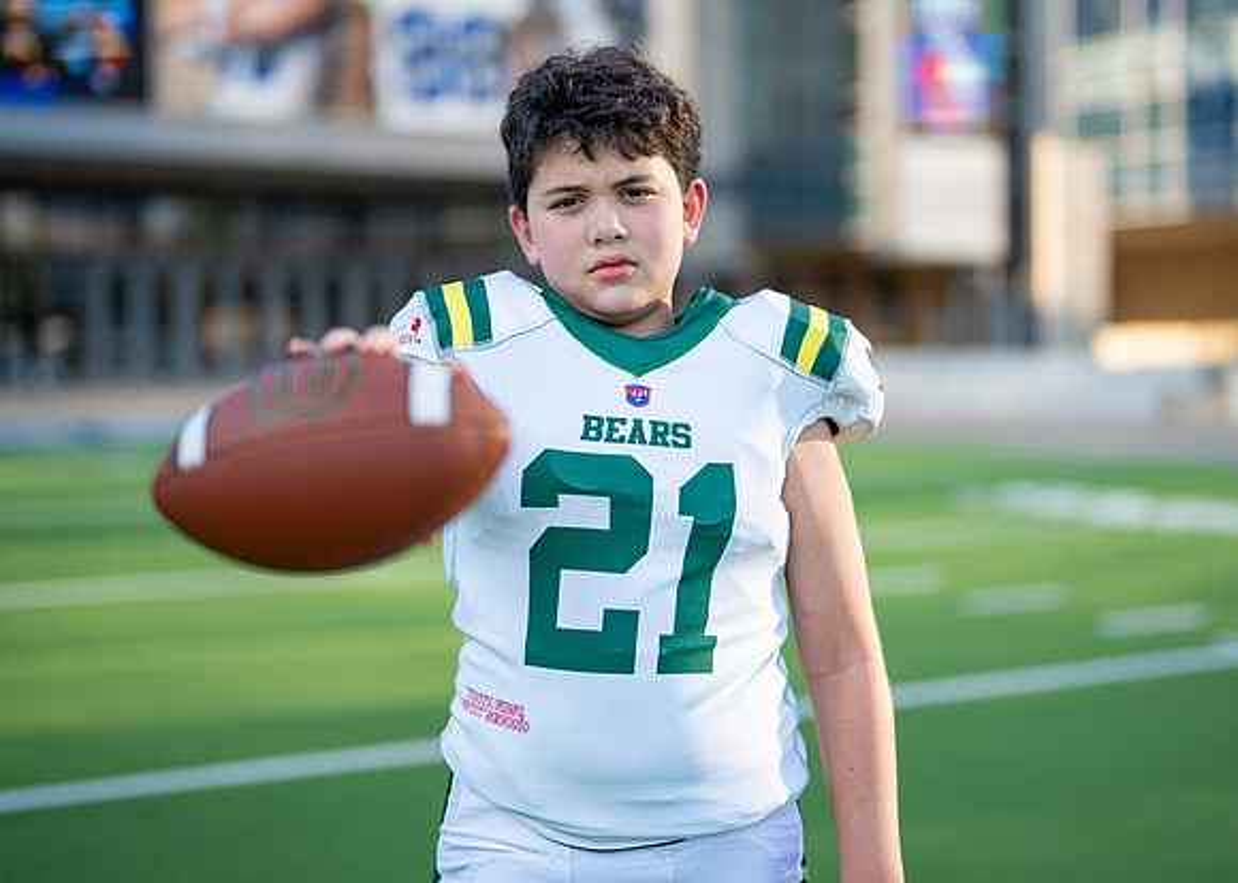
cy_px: 402
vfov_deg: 22.7
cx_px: 681
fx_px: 2204
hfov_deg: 31.4
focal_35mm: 63
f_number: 1.2
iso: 100
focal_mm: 50
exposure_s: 1/3200
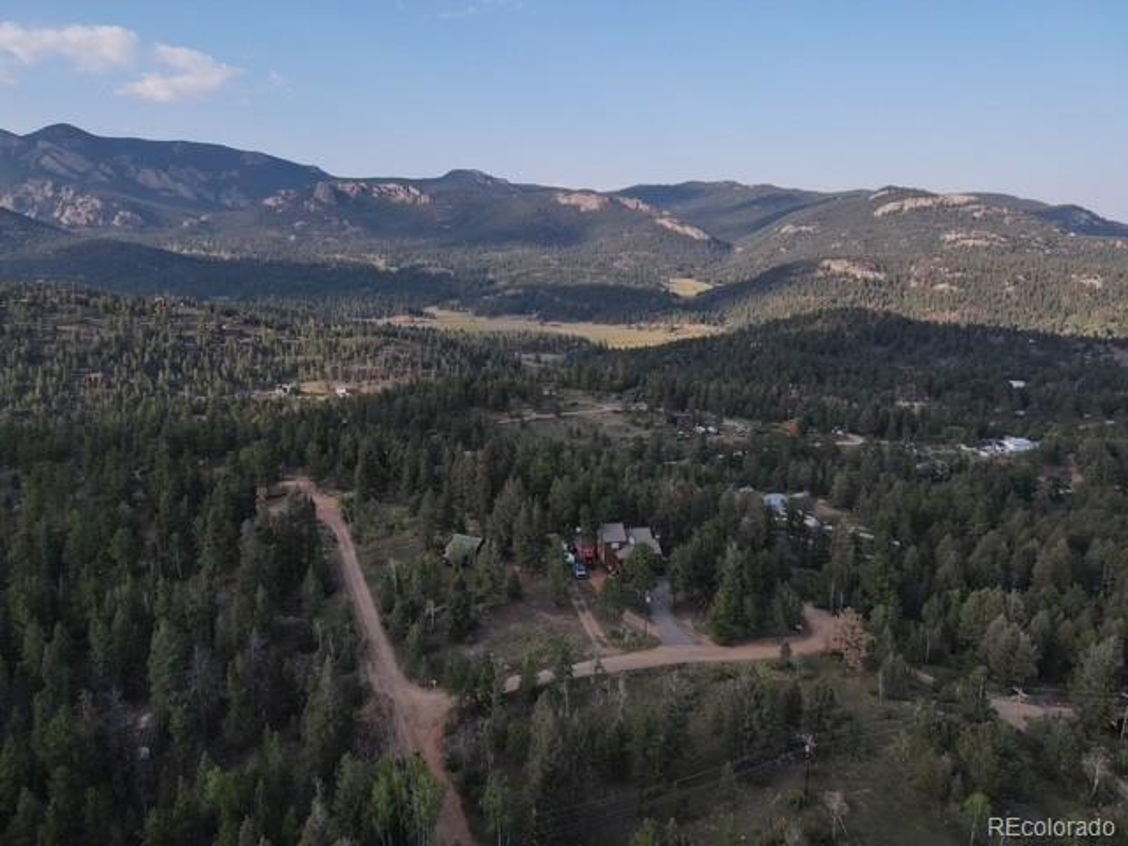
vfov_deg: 56.8
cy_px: 423
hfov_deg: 71.6
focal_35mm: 24
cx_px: 564
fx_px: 782
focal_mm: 4.5
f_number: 2.8
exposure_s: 1/500
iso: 100
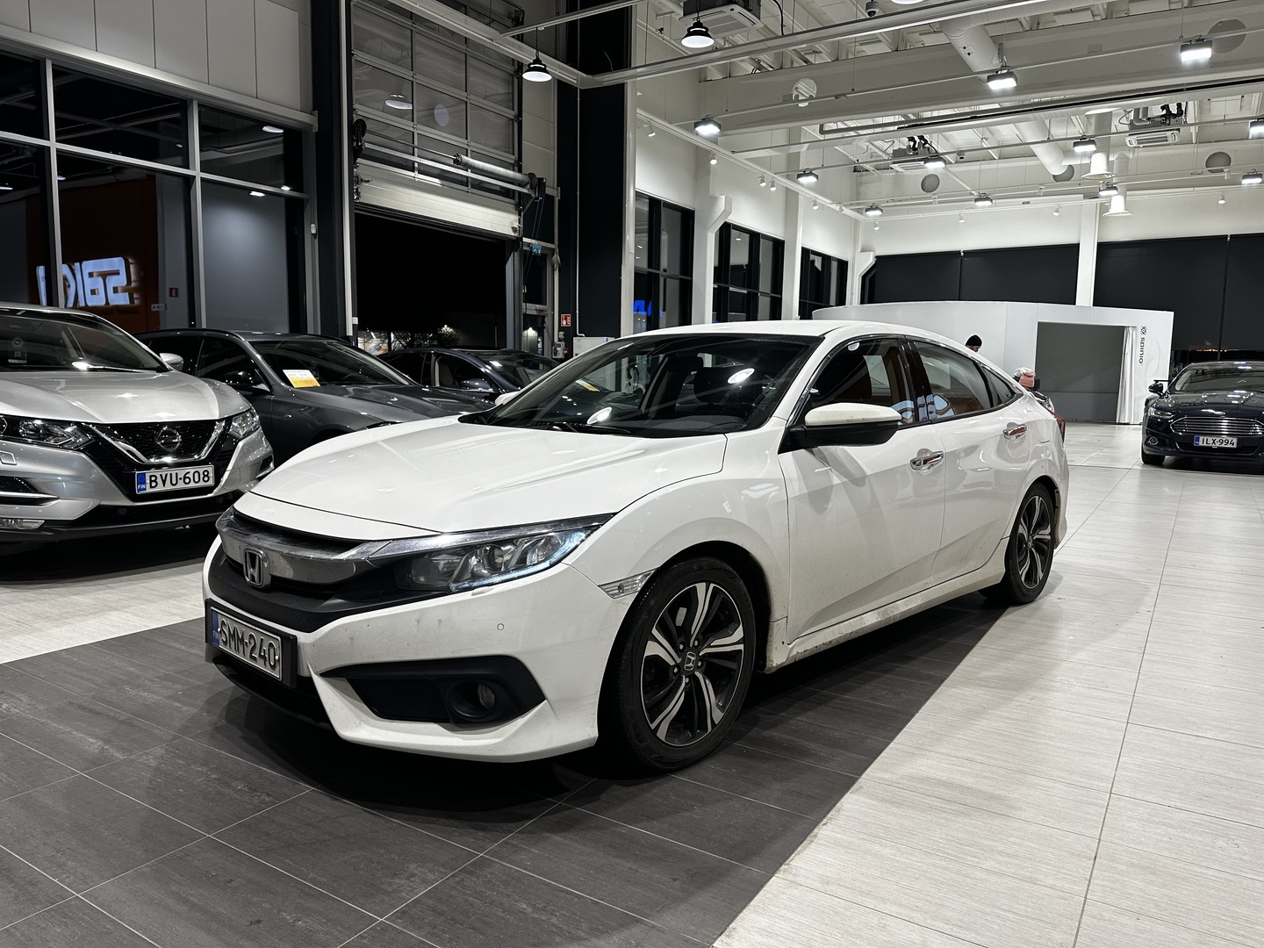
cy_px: 474
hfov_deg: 71.6
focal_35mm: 24
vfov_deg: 56.8
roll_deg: -0.2
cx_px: 632
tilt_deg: -5.6
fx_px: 876
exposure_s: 1/96
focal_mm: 6.86
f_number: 1.78
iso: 100
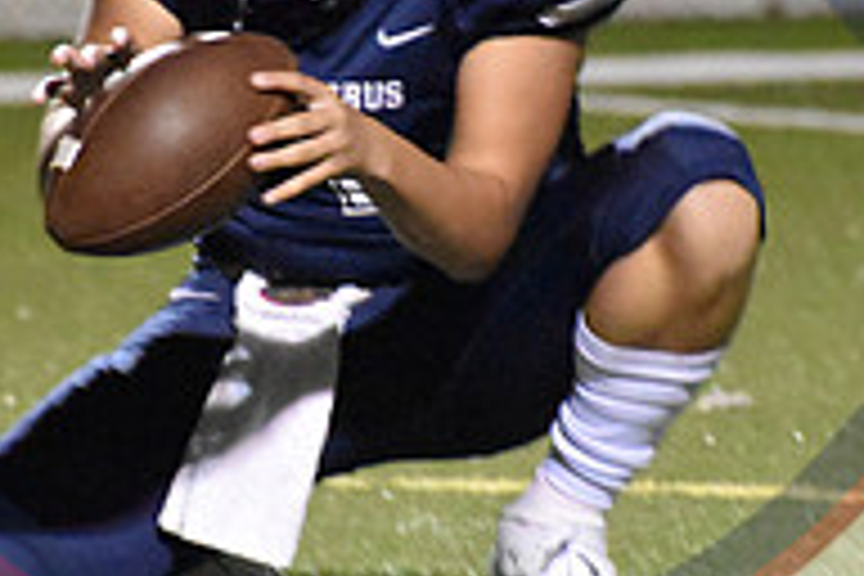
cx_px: 369
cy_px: 223
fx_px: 29326
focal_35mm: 1222
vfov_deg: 1.1
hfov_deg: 1.7
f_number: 6.3
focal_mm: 270
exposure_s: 1/200
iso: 12800
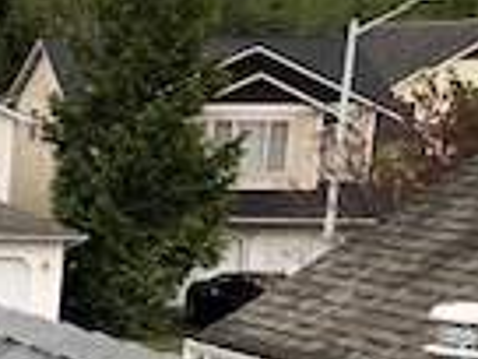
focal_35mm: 132
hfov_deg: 12.2
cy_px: 436
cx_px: -640
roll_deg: -1.0
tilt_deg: -12.2
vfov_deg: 11.0
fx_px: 1823
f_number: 1.8
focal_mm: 3.99
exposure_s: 1/294
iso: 20
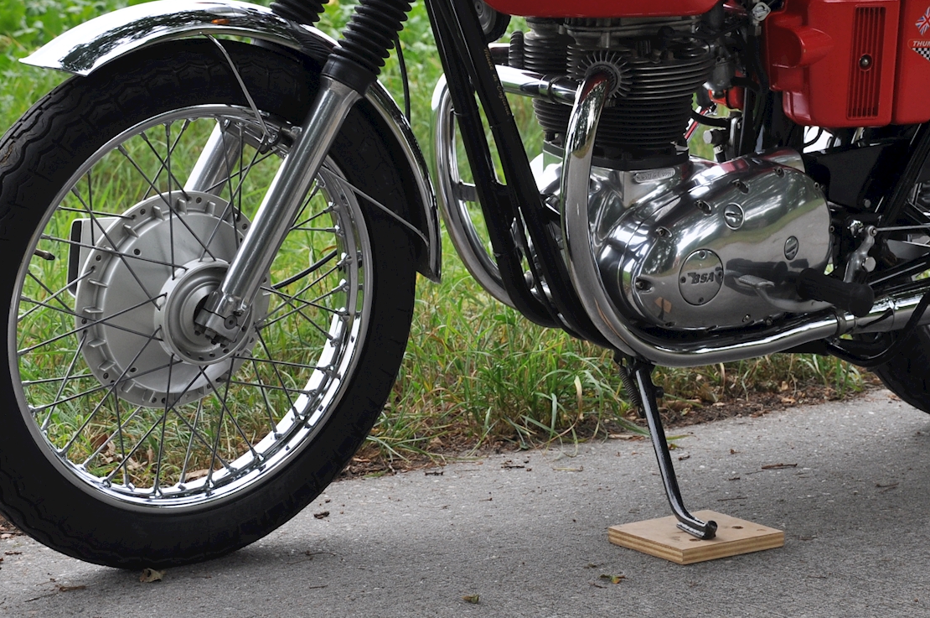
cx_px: 537
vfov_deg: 12.5
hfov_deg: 18.8
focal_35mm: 109
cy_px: 89
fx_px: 2812
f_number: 7.1
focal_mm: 42
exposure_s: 1/200
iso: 200
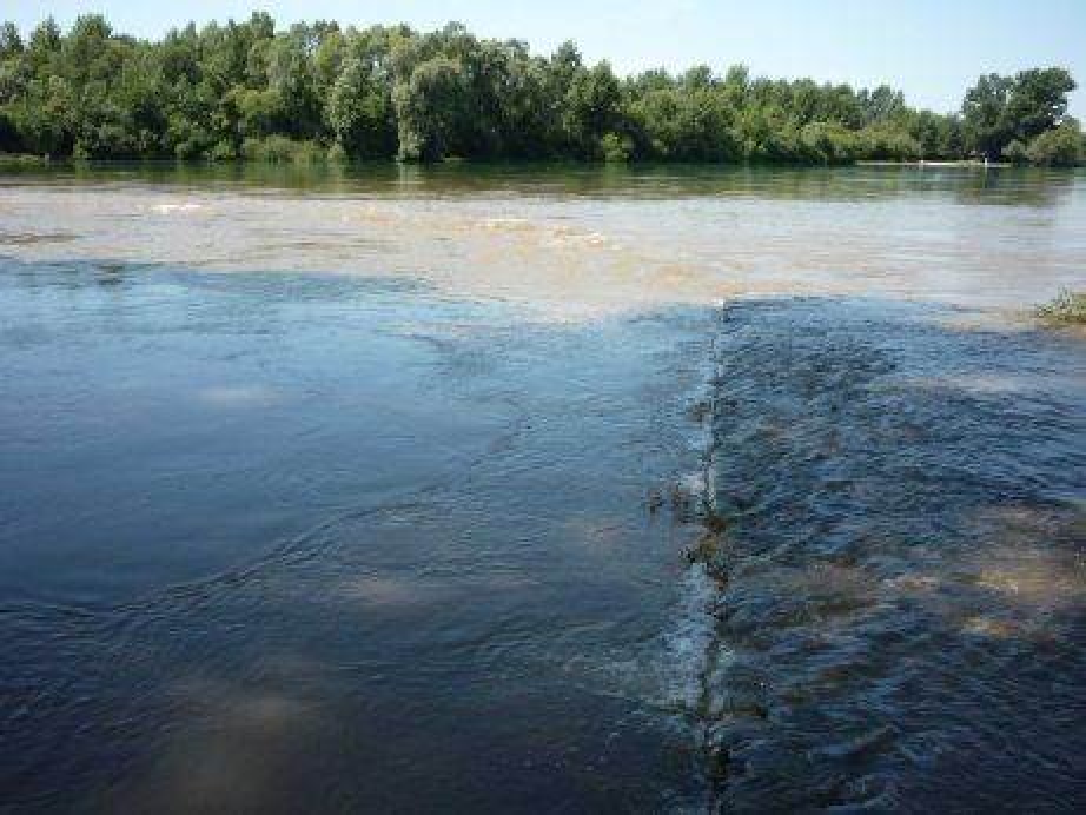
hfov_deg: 56.8
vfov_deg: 44.2
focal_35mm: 32
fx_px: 1004
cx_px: 543
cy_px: 408
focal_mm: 5.2
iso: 100
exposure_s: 1/400
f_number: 4
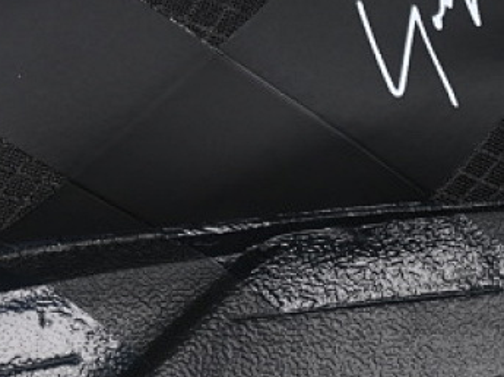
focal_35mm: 226
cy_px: 130
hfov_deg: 8.7
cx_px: -98
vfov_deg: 6.6
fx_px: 3287
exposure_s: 1/40
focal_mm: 50
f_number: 6.3
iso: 160
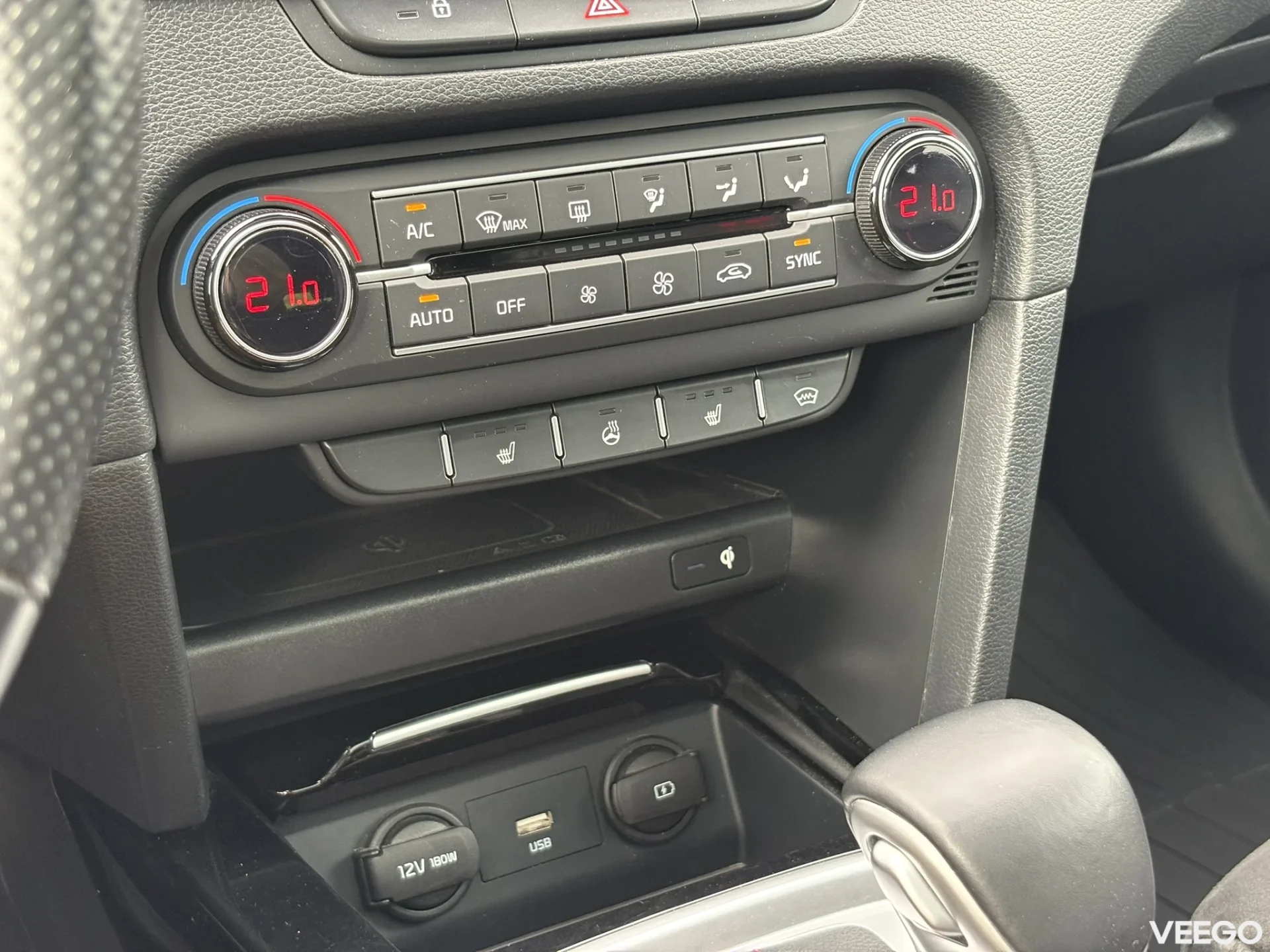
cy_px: 476
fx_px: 1908
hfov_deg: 36.8
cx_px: 635
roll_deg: -0.2
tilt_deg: -26.2
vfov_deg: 28.0
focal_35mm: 52
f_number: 1.6
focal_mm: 5.96
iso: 160
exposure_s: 1/60
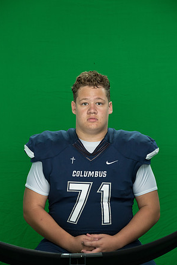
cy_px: 132
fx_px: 1121
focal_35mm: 152
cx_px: 88
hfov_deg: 9.0
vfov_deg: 13.5
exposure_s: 1/100
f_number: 8
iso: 5000
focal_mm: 150
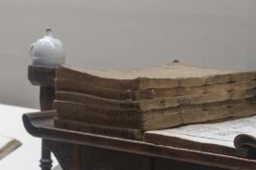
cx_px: 136
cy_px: 166
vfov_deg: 9.0
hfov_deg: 13.5
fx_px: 1081
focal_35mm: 152
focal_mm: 41
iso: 2500
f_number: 5.6
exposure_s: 1/160
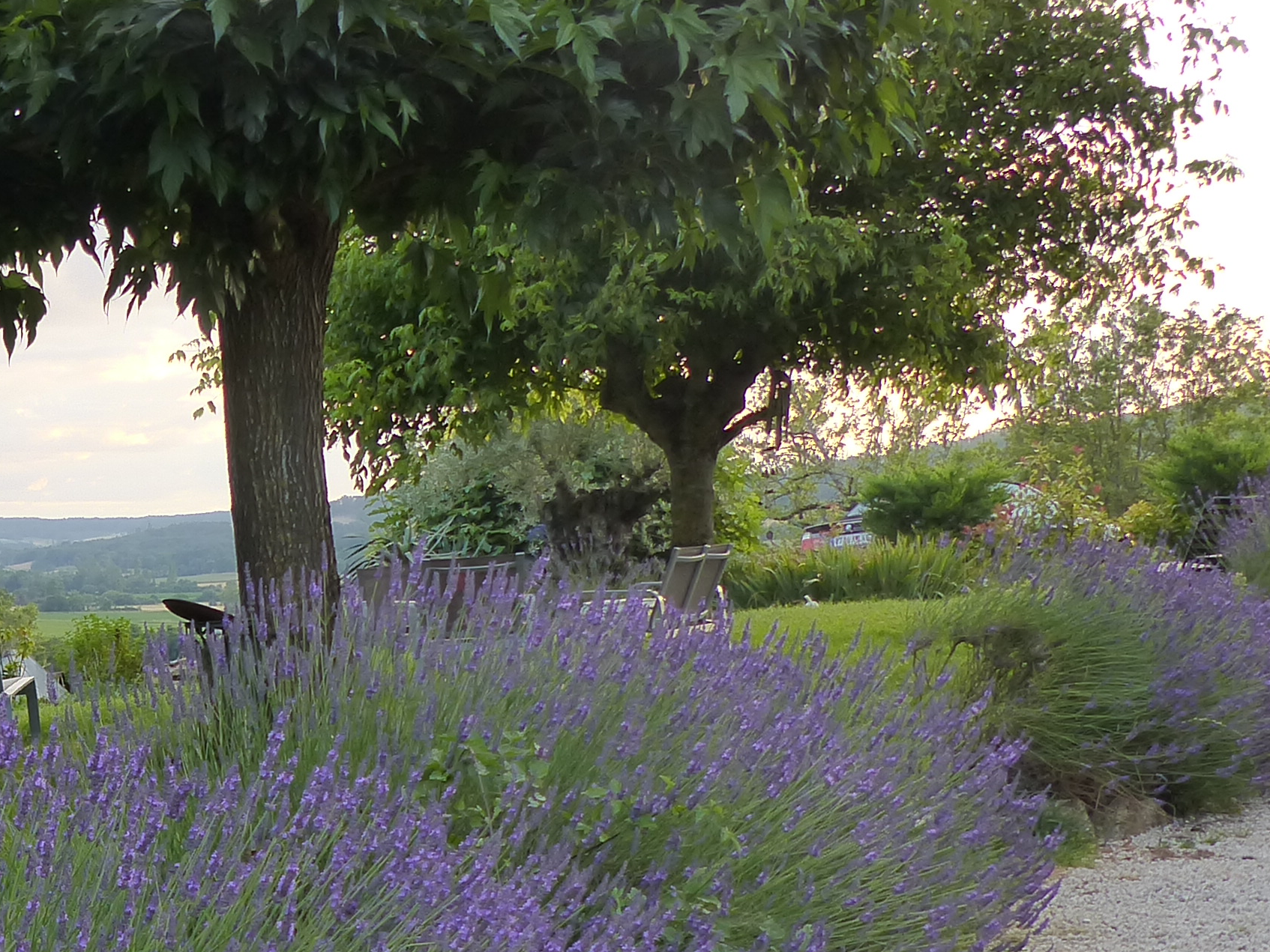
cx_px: 38
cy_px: 768
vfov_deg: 17.2
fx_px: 3119
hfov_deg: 22.3
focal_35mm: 85
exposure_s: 1/160
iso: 200
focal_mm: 6.4
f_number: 2.8
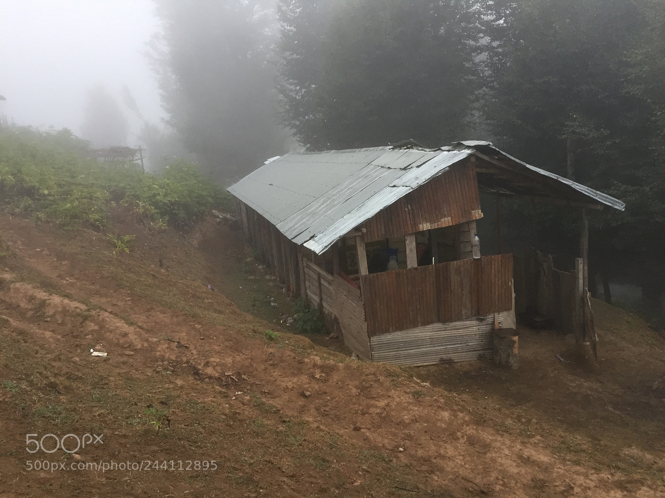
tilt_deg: -9.9
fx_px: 557
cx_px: 332
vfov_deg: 48.2
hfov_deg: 61.7
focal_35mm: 29
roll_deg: +4.8
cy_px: 249
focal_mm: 4.15
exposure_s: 1/33
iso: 100
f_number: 2.2
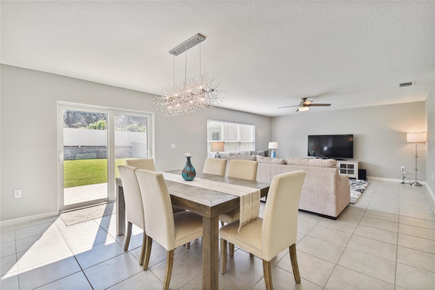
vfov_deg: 77.3
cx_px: 218
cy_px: 145
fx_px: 181
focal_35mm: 15
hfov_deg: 100.4
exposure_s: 1/50
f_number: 8
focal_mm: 10
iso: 100
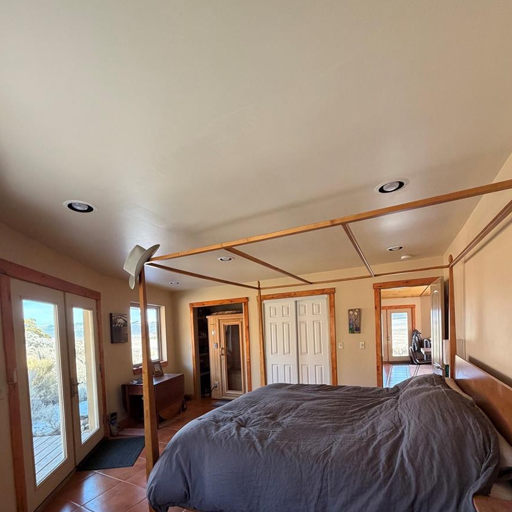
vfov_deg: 81.3
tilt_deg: -1.9
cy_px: 340
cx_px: 251
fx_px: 284
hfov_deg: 84.0
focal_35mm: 17
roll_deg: +3.0
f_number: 2.2
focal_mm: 2.22
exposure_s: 1/121
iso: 250
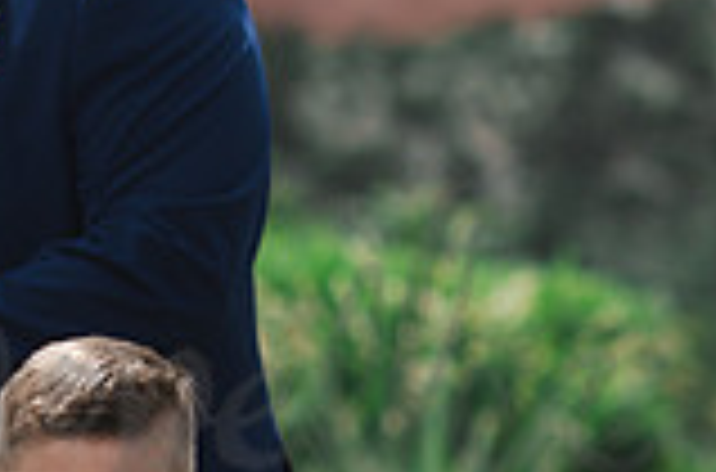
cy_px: 373
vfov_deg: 4.4
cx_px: 230
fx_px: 6167
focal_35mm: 311
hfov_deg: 6.6
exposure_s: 1/1600
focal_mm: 85
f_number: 2.8
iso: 125
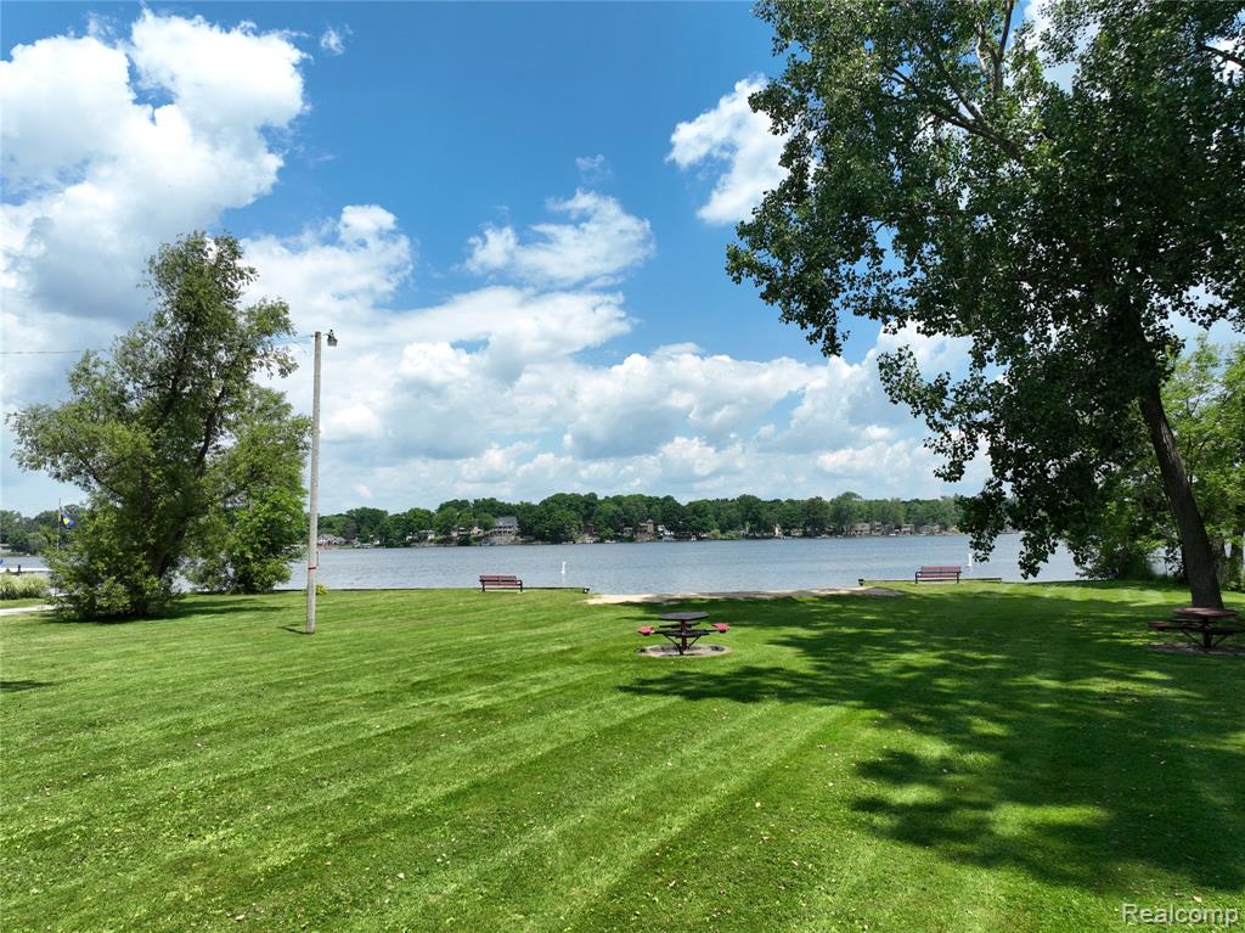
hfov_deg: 71.6
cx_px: 622
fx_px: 863
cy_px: 466
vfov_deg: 56.8
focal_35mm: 24
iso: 100
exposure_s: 1/1600
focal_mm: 12.29
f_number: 2.8
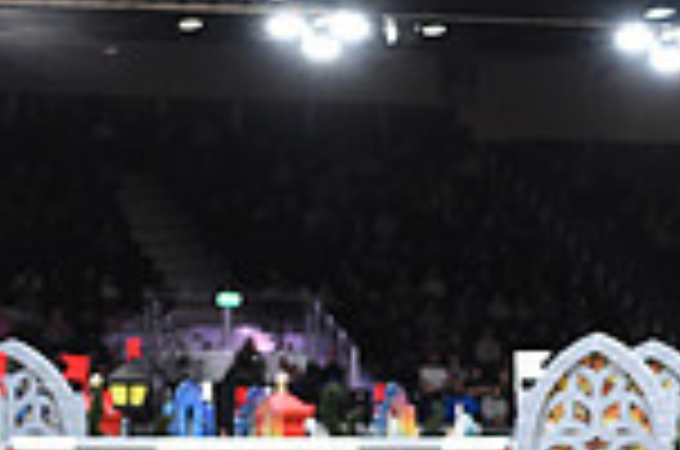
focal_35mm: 269
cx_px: 1301
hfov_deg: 7.4
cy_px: 338
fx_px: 5070
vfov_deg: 5.1
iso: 5000
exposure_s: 1/800
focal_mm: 70
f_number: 3.5
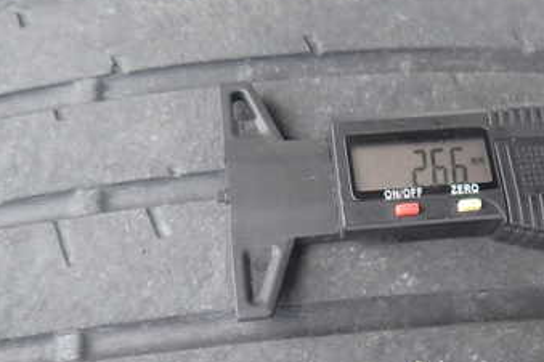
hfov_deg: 42.4
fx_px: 695
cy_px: 221
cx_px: 347
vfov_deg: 29.2
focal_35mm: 46
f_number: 2
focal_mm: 4.5
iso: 100
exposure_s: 1/160
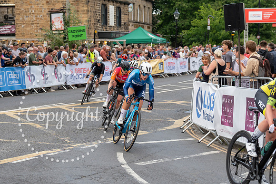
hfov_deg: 24.9
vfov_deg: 16.8
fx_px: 624
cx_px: 138
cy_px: 92
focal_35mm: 81
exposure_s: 1/800
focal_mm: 77
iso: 800
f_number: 4
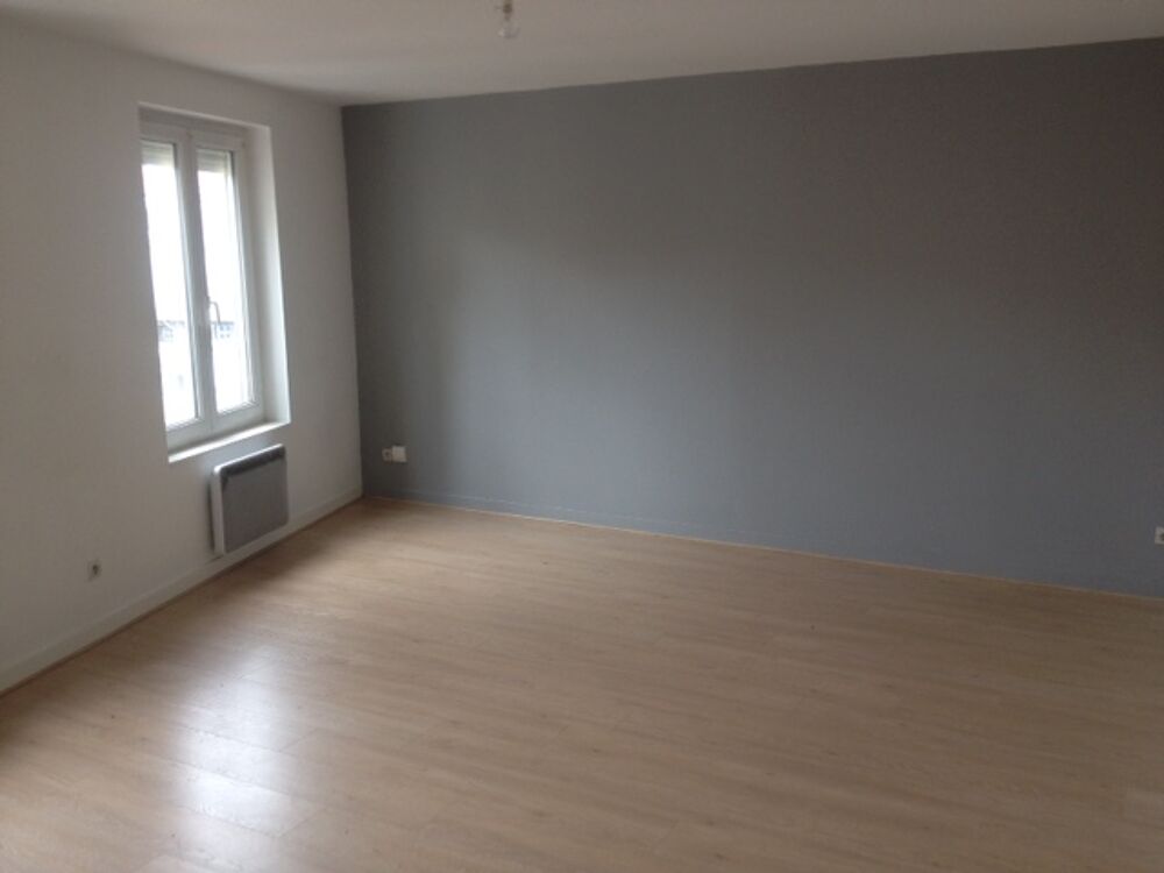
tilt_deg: -11.5
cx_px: 582
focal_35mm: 35
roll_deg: +0.5
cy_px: 436
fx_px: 1177
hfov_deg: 52.6
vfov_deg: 40.7
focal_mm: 4.28
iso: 50
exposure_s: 1/60
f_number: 2.4
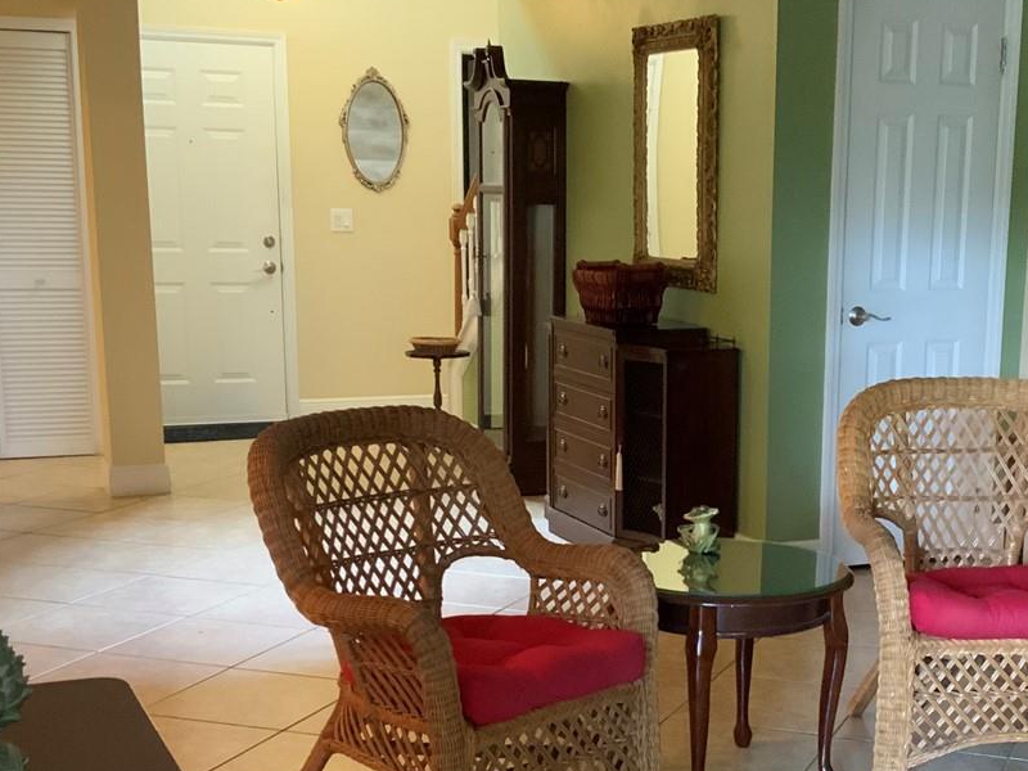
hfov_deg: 32.9
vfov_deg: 25.0
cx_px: 690
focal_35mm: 58
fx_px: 1722
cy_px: 568
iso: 250
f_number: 1.8
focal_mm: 3
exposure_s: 1/40
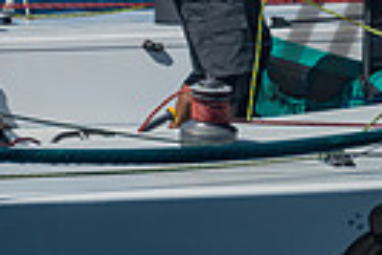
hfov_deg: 2.3
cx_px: 138
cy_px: -294
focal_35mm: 893
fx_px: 9486
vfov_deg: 1.5
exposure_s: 1/1250
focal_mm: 200
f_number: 6.3
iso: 160
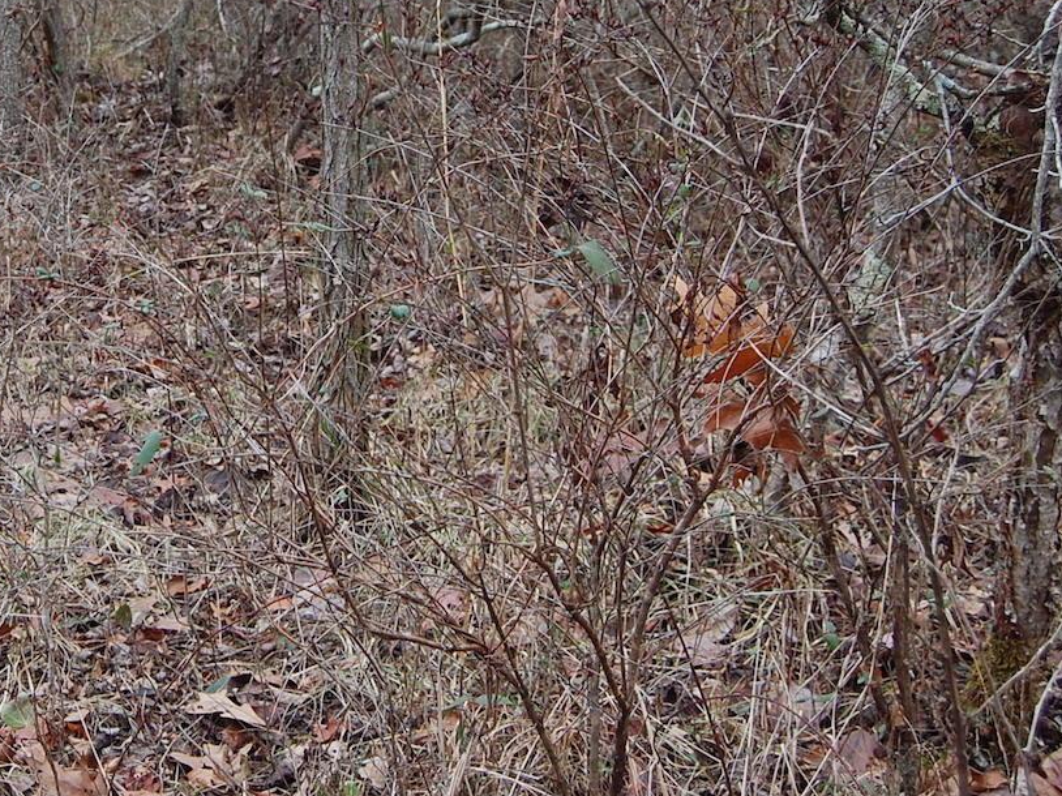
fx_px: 2116
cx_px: 190
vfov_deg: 21.1
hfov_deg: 27.5
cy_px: 172
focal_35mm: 69
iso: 320
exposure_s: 1/125
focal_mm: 26
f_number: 5.6
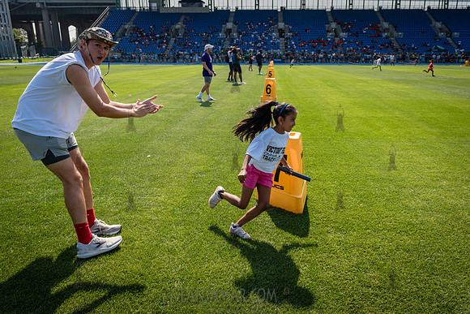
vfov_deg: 46.7
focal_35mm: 28
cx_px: 256
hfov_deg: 65.7
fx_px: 363
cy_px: 159
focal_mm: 24
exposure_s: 1/1000
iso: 400
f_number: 5.6
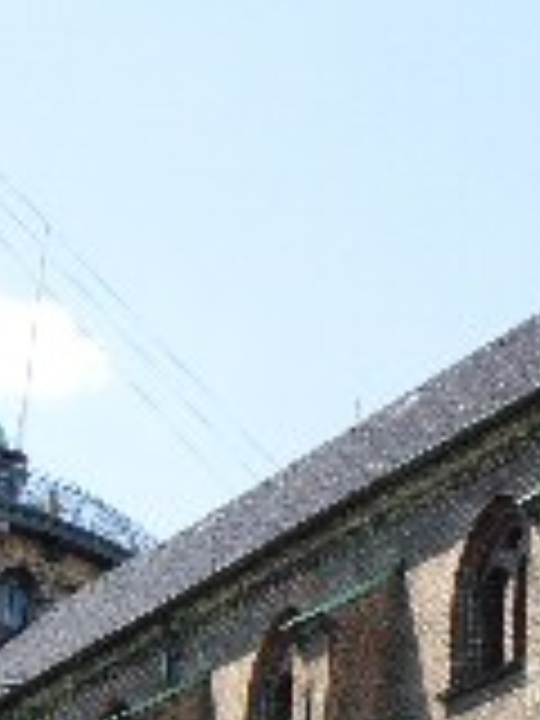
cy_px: 621
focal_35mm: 135
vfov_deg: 14.5
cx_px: 608
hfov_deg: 10.8
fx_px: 2808
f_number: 4.8
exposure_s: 1/228
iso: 50
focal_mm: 7.5
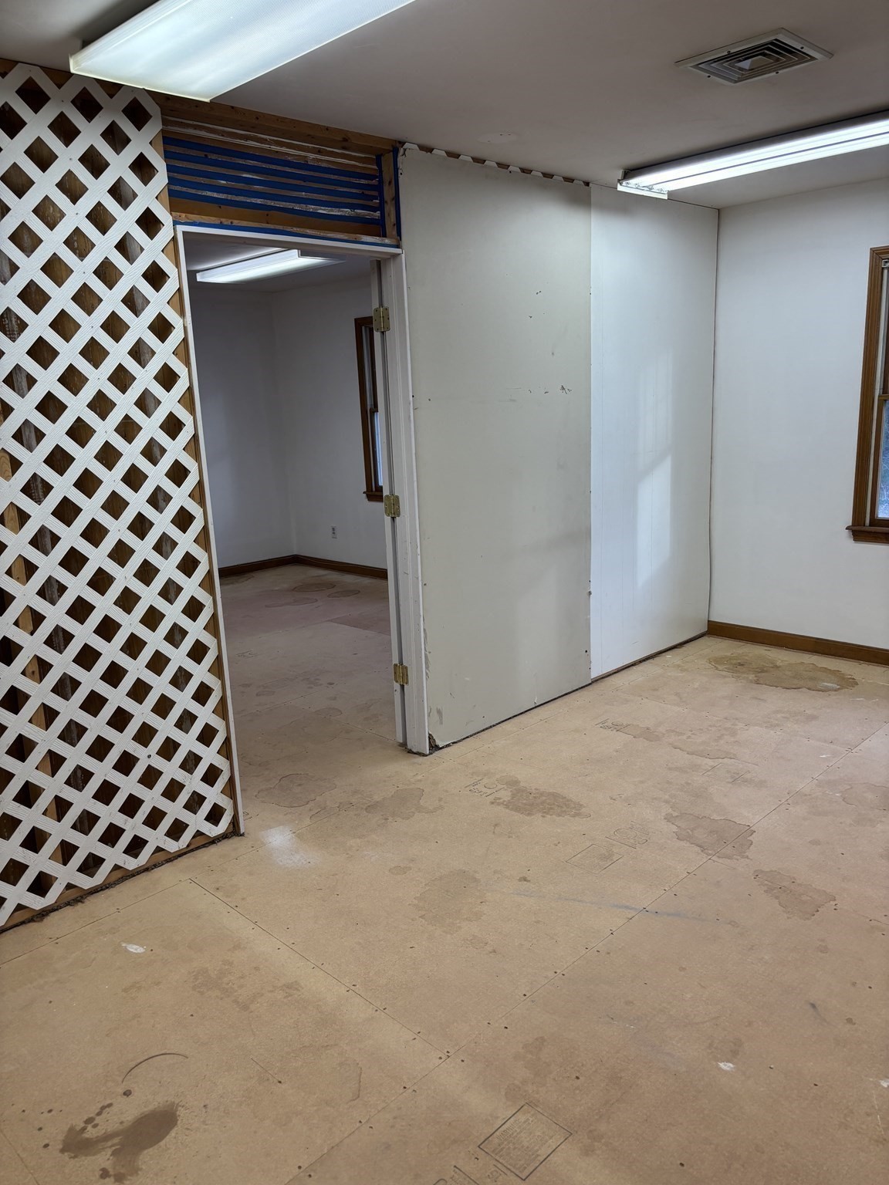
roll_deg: +2.2
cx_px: 444
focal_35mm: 26
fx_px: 890
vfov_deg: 67.3
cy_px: 592
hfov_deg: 53.1
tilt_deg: -13.8
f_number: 1.6
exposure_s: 1/116
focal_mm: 5.96
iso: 64
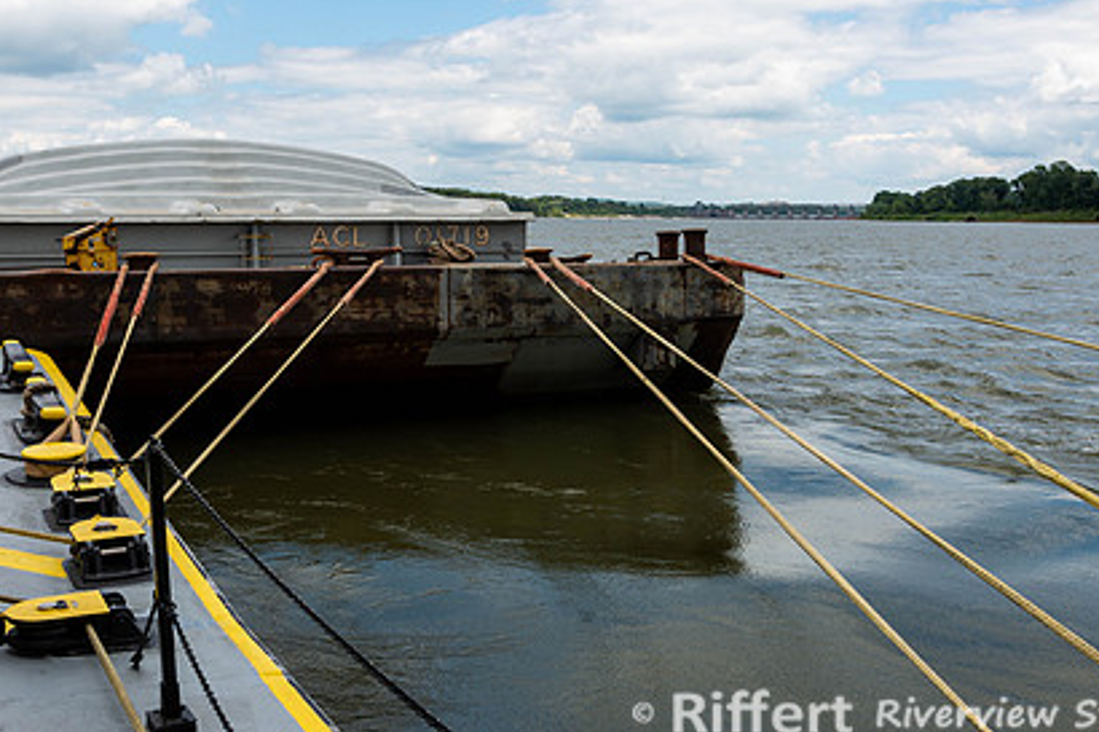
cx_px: 453
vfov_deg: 31.6
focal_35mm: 42
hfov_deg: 46.2
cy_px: 243
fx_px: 1282
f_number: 10
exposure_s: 1/160
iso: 100
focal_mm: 28
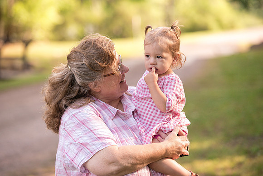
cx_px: 132
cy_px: 88
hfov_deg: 14.7
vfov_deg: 9.8
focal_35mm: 140
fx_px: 1023
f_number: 3.5
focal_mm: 140
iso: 400
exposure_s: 1/500
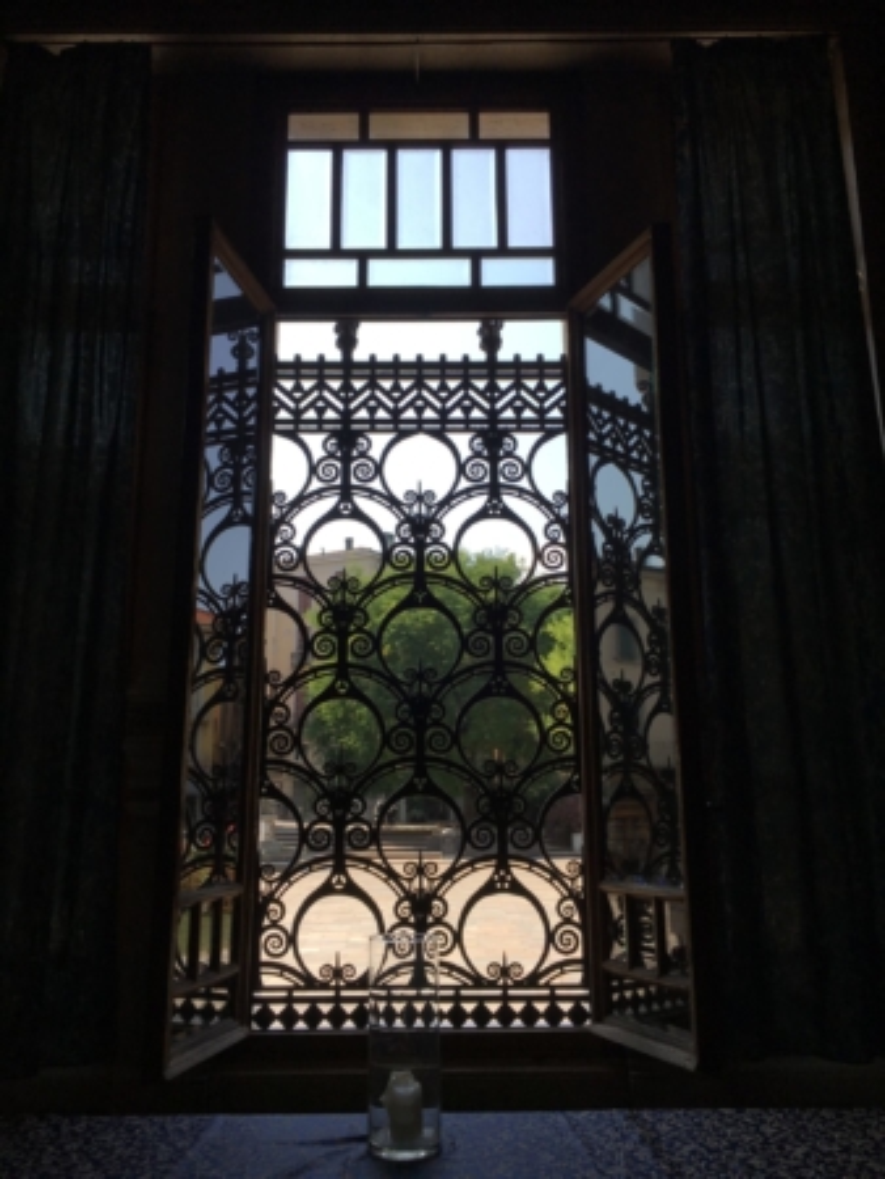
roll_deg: -0.5
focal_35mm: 29
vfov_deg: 61.6
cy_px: 590
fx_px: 988
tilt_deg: +13.9
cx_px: 442
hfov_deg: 48.3
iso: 25
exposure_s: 1/884
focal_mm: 4.15
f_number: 2.2
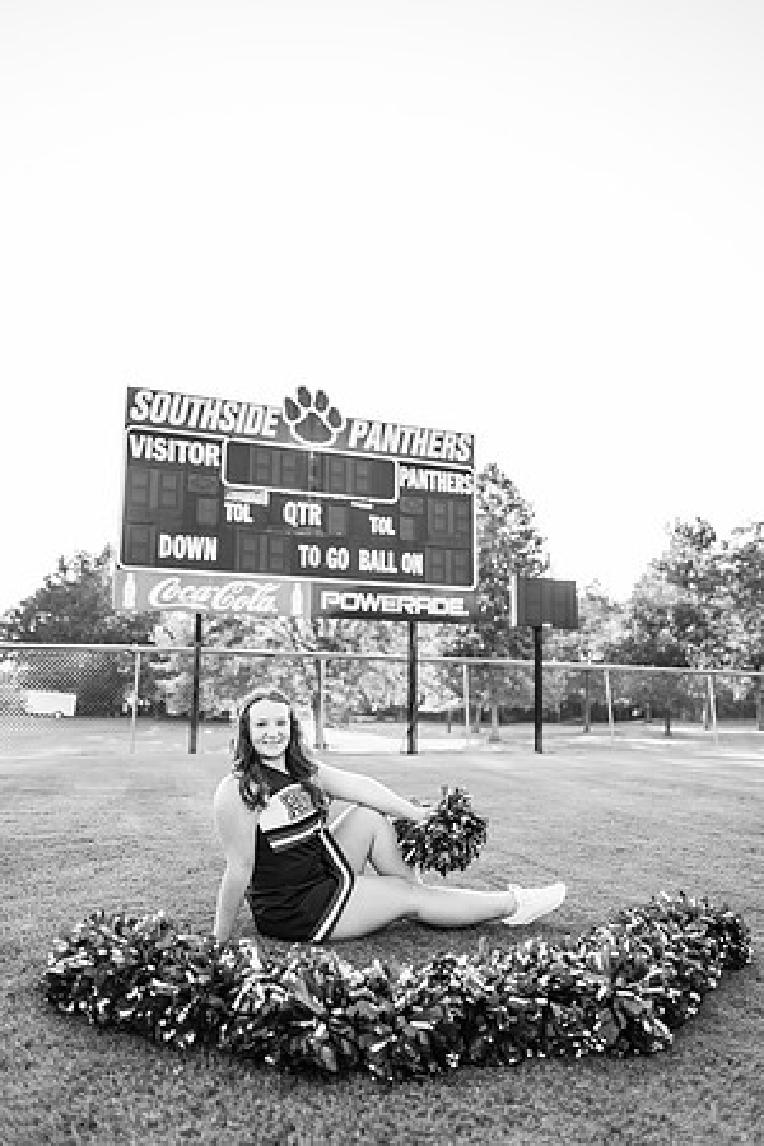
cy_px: 573
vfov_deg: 73.7
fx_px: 764
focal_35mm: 24
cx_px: 382
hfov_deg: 53.1
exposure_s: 1/500
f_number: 2
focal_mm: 24
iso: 125
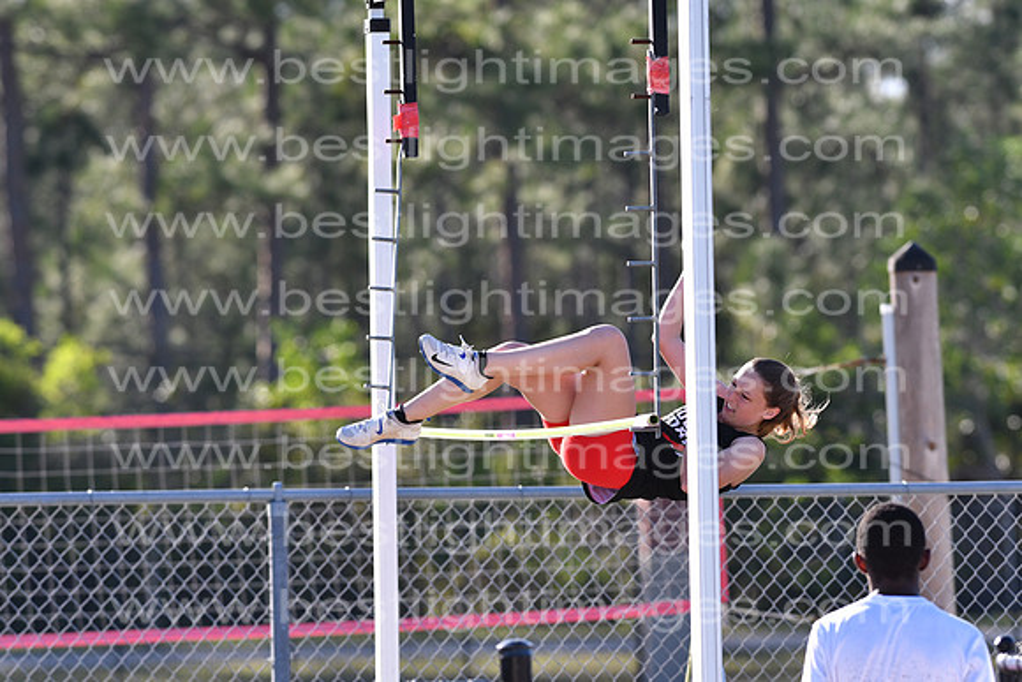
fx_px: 12777
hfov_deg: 4.6
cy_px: 341
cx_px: 511
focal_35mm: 450
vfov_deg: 3.1
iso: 400
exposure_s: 1/1000
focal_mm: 300
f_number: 5.6
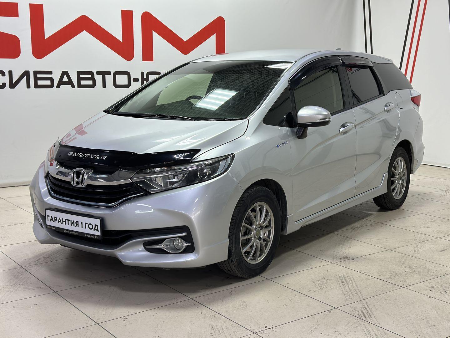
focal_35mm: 48
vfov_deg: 30.3
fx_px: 624
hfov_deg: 39.7
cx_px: 225
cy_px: 169
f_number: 1.78
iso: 80
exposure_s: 1/100
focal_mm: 6.86
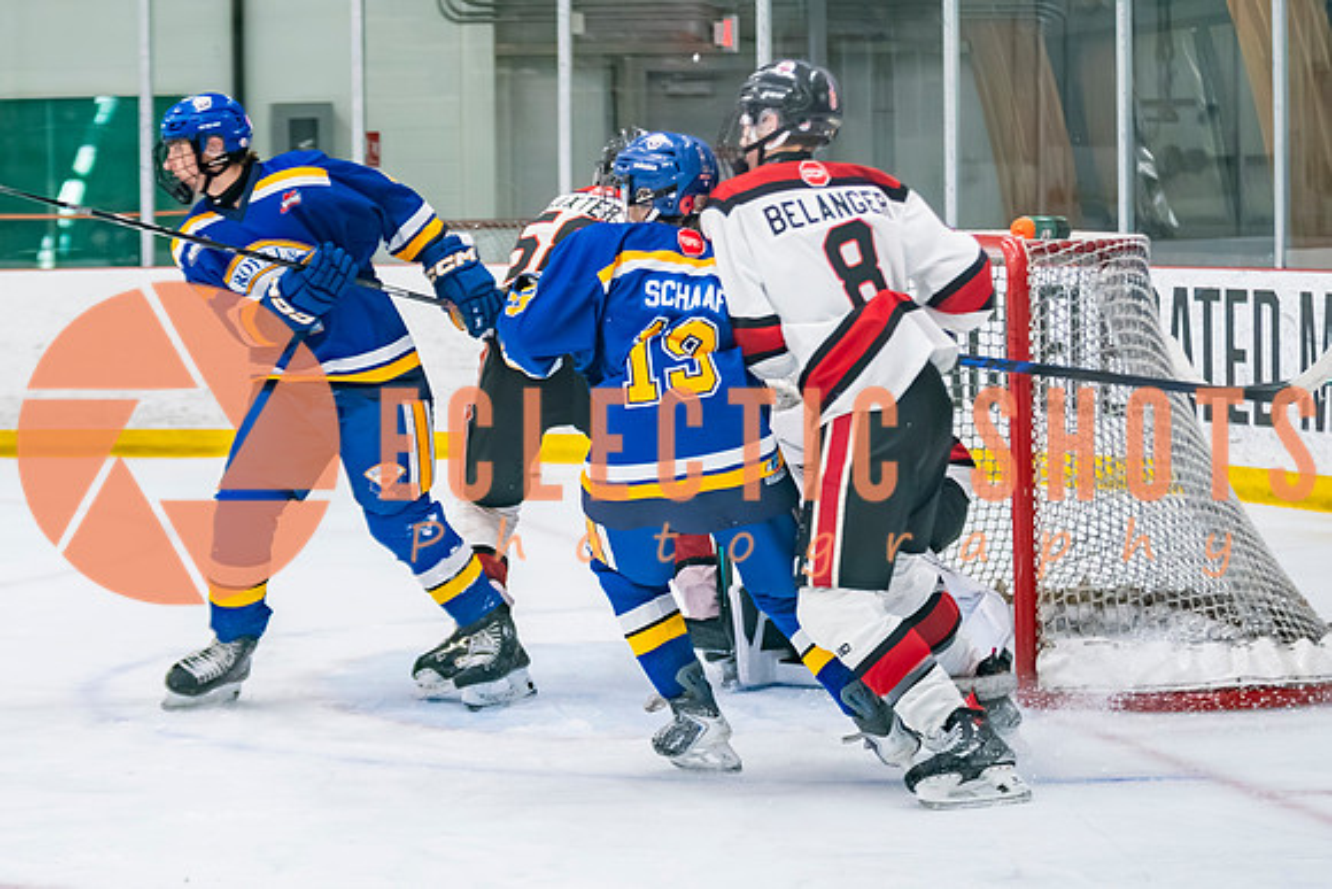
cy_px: 526
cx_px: 523
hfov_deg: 16.9
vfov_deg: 11.3
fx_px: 4479
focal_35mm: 121
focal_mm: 70
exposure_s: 1/640
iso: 2000
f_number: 2.8
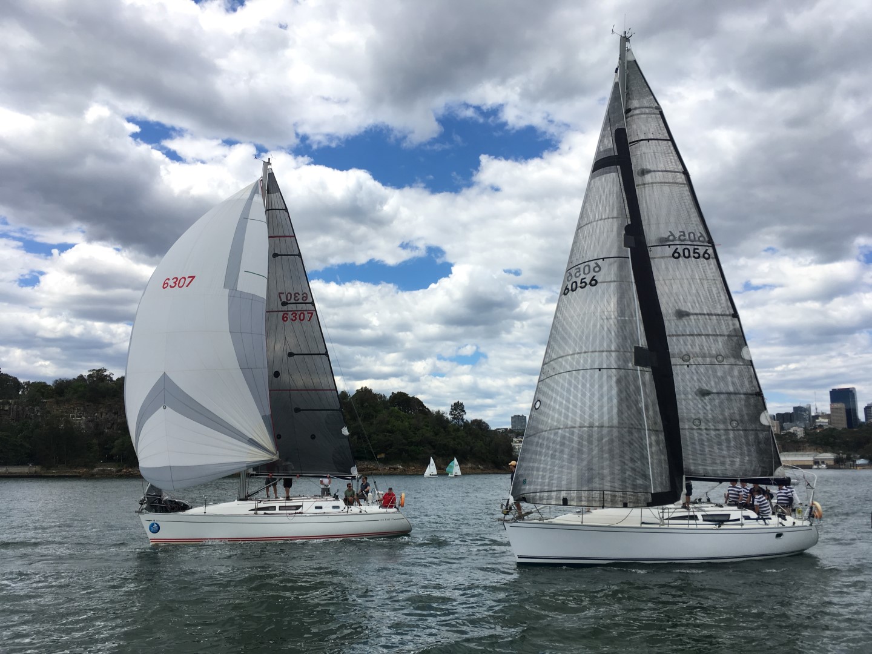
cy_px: 327
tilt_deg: +8.0
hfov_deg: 61.7
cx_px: 436
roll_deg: -0.7
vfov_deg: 48.2
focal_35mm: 29
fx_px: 731
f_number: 2.2
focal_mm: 4.15
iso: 25
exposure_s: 1/1538
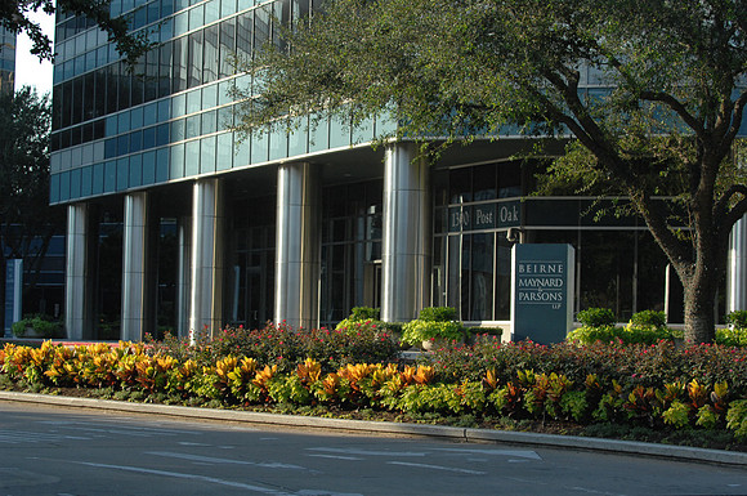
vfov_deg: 12.1
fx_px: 2331
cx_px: 374
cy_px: 248
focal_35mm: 112
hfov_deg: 18.2
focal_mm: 75
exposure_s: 1/320
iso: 400
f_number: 5
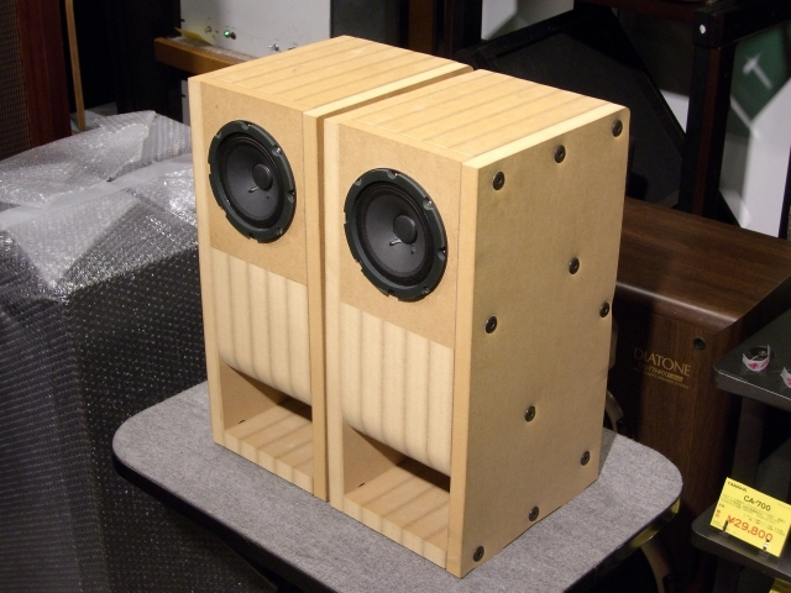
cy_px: 296
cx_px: 396
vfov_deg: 25.7
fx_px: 1302
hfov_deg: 33.8
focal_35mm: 57
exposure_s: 1/30
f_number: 3.6
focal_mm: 11.8
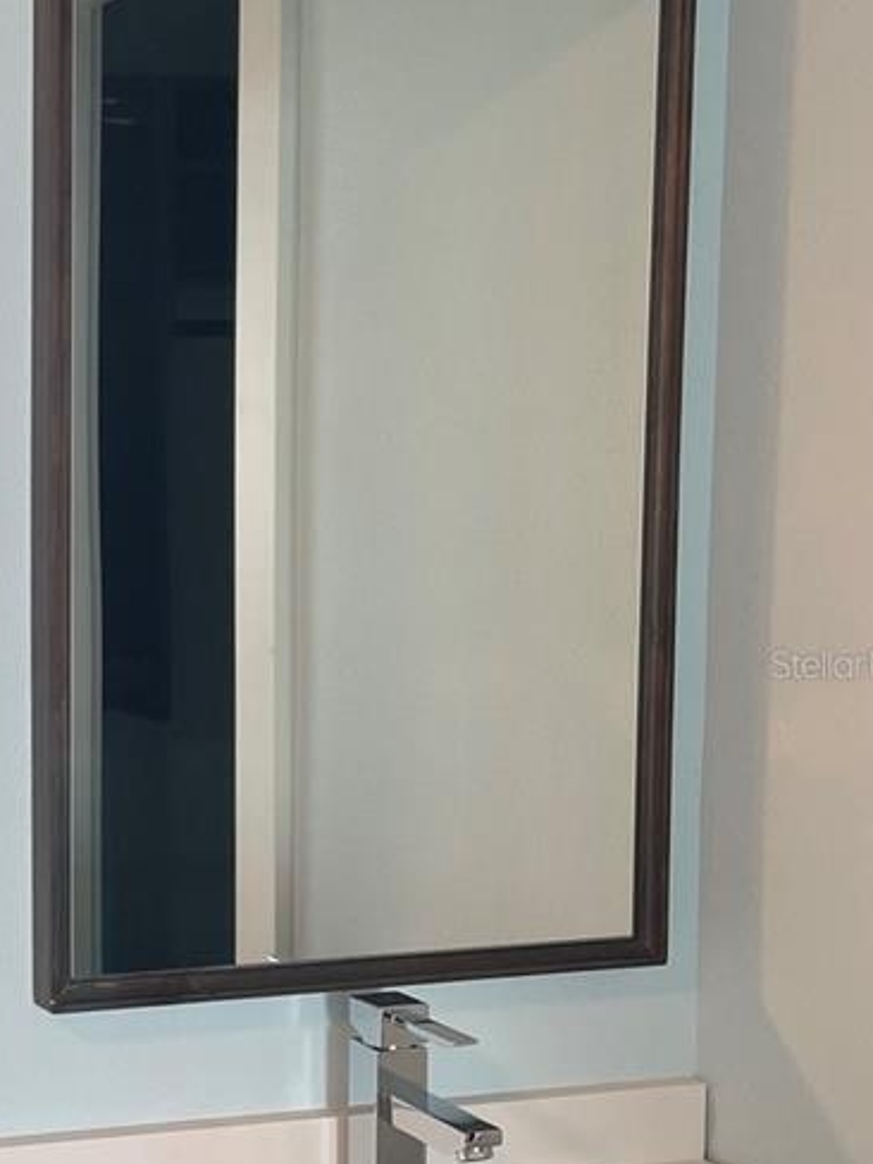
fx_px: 2152
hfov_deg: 21.5
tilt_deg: -5.8
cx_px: -134
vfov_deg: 30.2
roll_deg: +0.3
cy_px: 663
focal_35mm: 64
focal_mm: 4.2
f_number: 1.6
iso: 80
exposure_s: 1/120
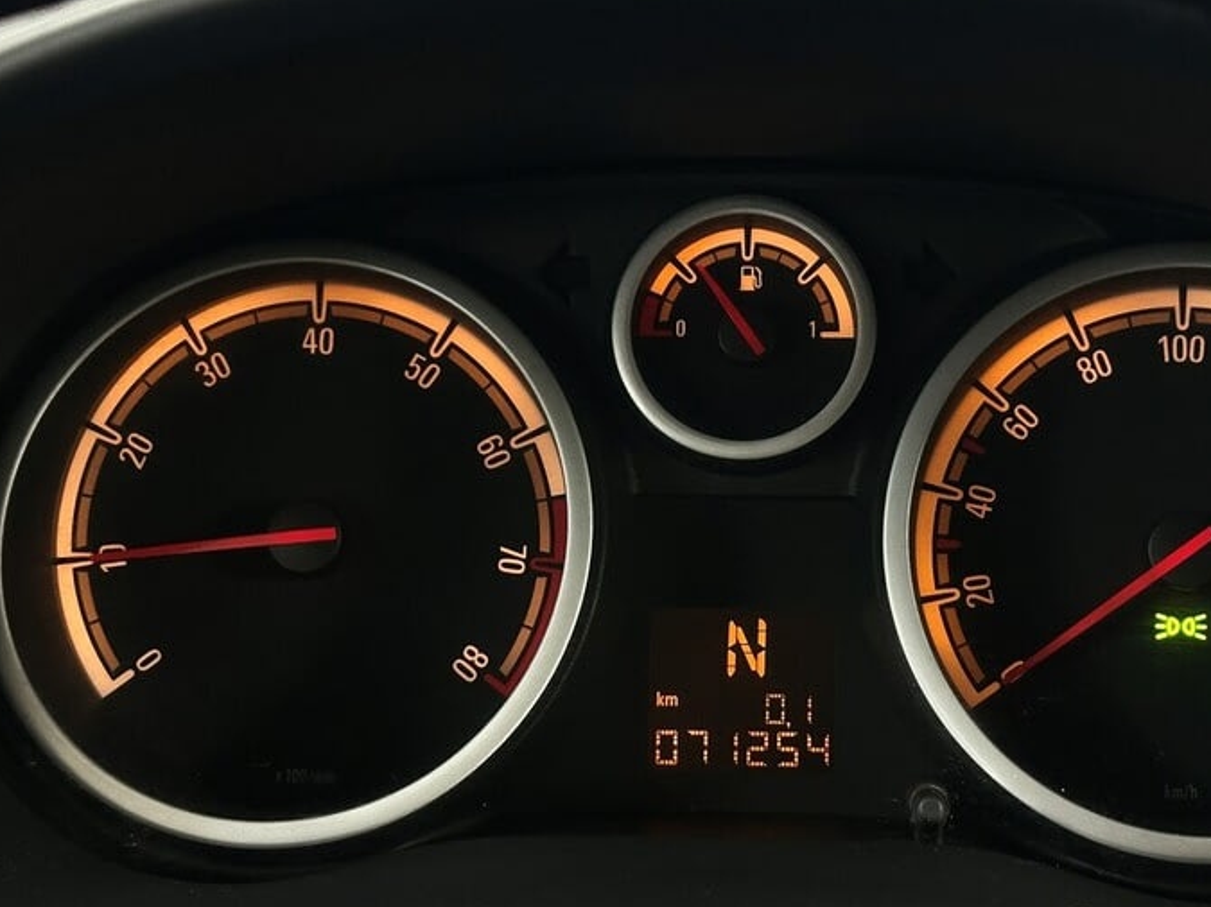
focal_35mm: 64
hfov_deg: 30.2
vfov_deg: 22.9
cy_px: 485
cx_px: 752
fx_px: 2239
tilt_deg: -22.9
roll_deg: -0.5
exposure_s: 1/33
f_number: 1.78
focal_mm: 6.86
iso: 250
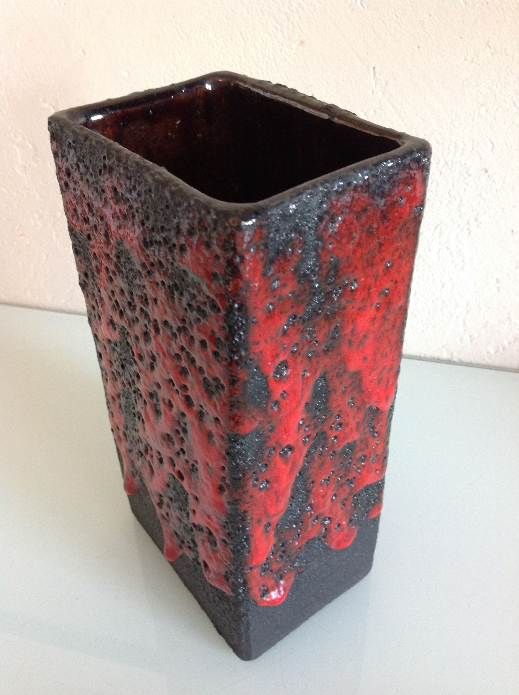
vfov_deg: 52.7
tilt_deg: -36.4
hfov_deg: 40.6
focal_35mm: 35
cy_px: 348
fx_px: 702
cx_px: 260
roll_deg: +3.2
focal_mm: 4.28
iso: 250
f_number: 2.4
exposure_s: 1/15
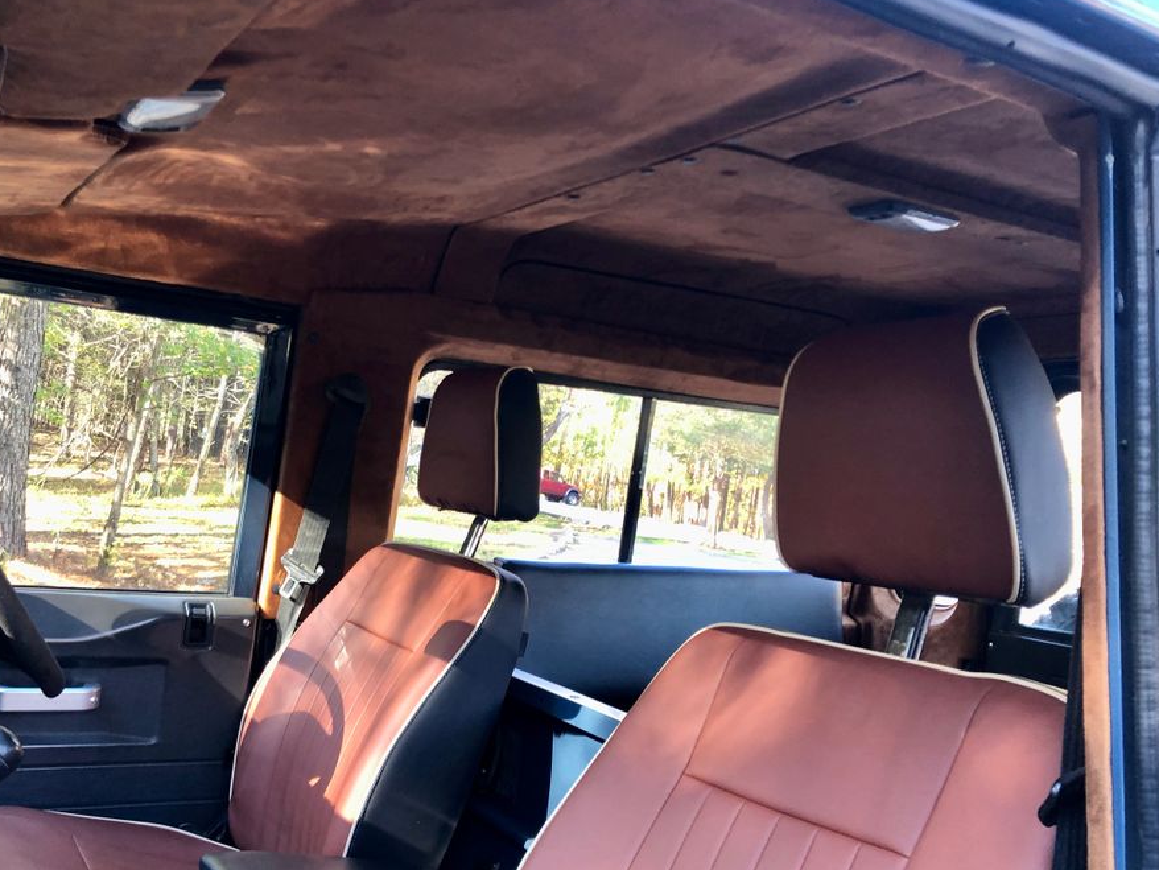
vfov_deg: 41.8
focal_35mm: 34
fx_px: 1139
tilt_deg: +1.4
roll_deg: -9.2
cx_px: 479
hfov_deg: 53.7
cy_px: 450
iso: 40
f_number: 1.8
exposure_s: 1/24
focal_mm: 3.99
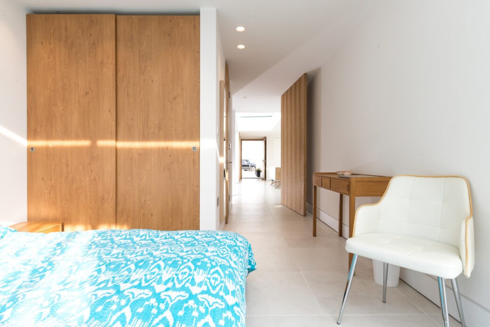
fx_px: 259
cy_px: 164
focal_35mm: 19
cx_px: 245
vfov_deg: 64.6
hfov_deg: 86.9
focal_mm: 19
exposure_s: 1/8
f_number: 13
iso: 100
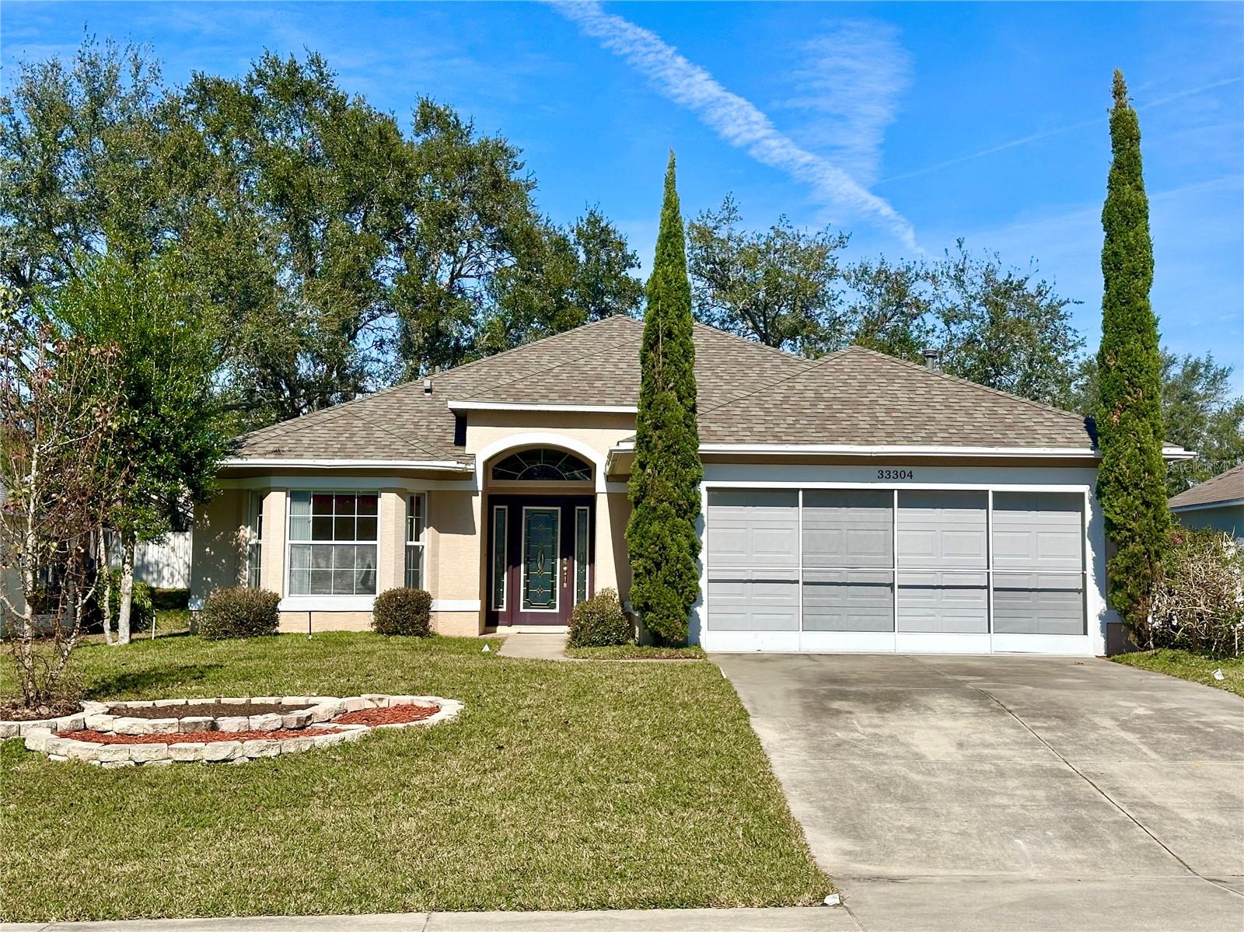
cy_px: 466
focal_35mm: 48
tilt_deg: +4.6
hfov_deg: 39.7
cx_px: 622
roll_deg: -0.4
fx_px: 1724
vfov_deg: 30.3
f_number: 1.78
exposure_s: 1/6211
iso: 64
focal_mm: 6.86
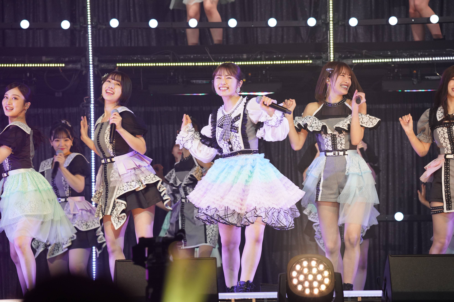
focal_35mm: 270
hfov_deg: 7.6
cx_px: 227
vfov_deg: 5.1
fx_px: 3405
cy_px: 151
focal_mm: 270
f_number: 6.3
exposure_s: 1/320
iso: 1600
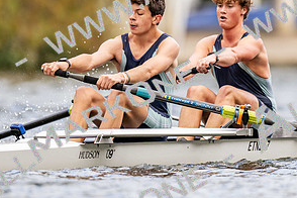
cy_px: 57
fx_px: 9784
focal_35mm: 1186
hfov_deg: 1.7
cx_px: 169
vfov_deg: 1.2
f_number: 4
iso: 560
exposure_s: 1/2500
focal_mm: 600
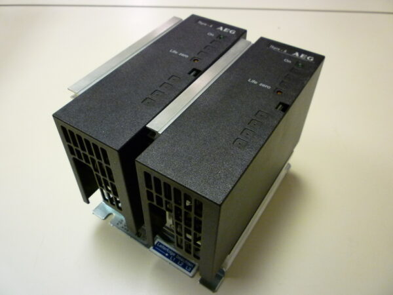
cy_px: 148
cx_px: 196
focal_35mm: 29
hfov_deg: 61.7
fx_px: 329
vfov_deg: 48.2
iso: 400
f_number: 3.3
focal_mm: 5.2
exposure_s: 1/20
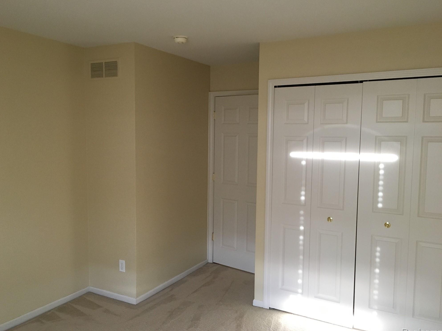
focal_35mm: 30
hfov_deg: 60.0
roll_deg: -0.6
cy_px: 167
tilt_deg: -5.6
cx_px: 217
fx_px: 383
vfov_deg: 46.8
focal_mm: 4.15
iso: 125
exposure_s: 1/30
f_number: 2.2
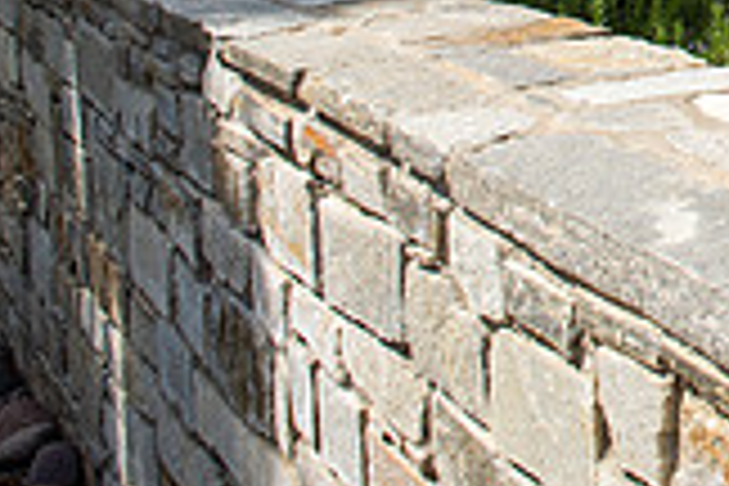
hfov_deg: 19.6
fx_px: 1741
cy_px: -290
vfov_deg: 14.6
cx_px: 1179
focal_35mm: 86
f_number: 11
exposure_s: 1/400
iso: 200
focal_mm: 24
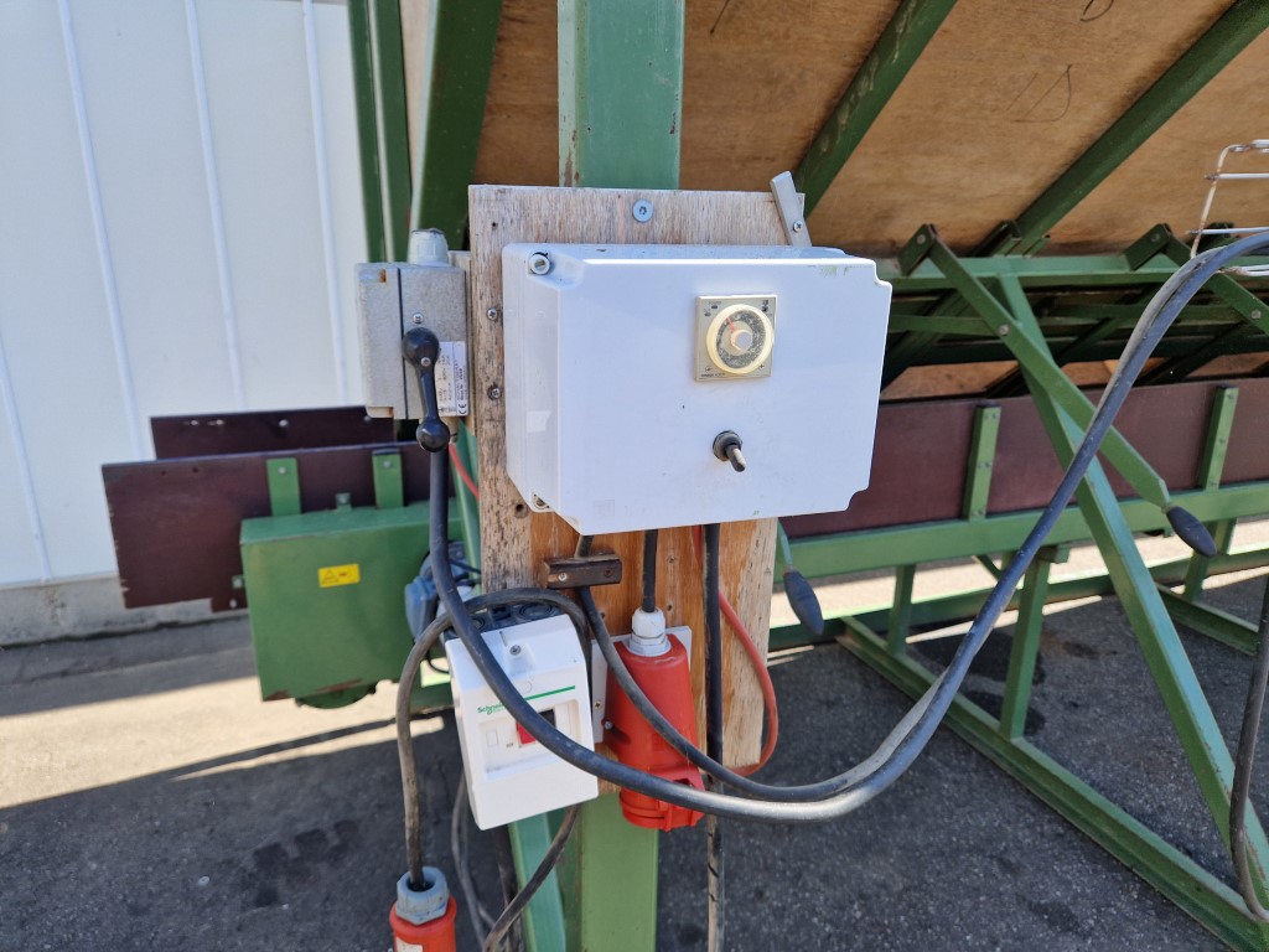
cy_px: 476
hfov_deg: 73.9
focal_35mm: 23
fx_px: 843
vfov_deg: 58.9
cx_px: 634
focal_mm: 5.4
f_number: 1.8
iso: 50
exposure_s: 1/291
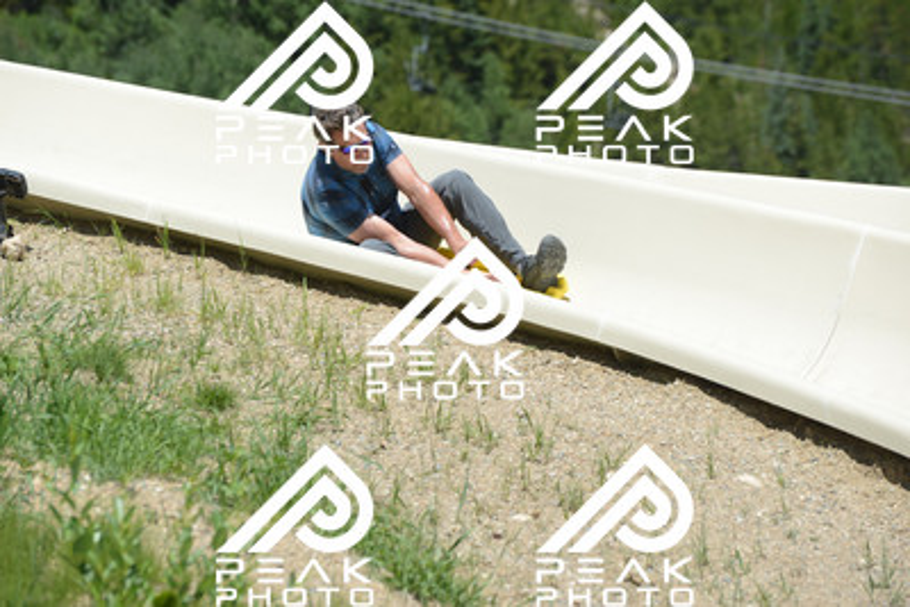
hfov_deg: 10.5
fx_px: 4931
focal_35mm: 195
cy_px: 304
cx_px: 455
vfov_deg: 7.0
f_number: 6.3
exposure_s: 1/1250
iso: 400
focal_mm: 195
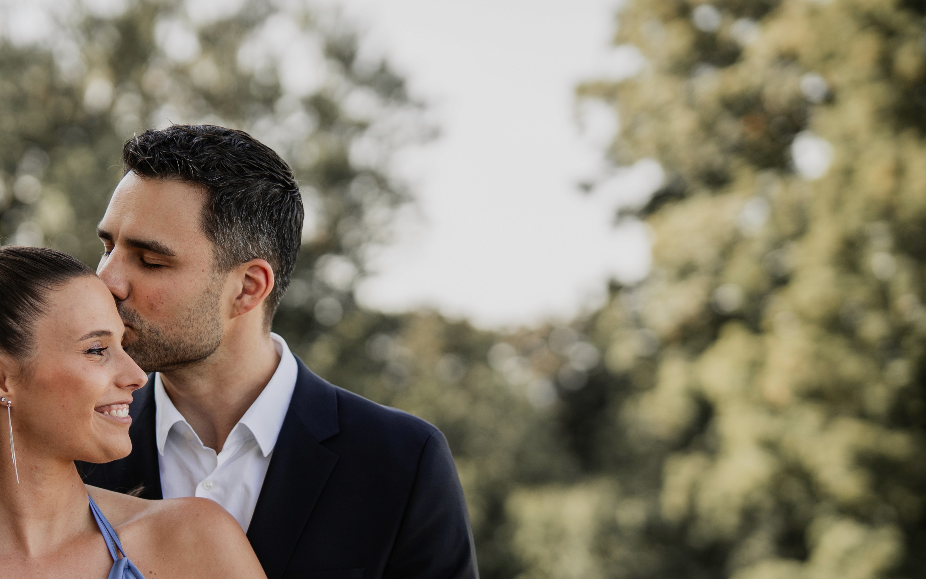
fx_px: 2322
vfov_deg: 14.2
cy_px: 412
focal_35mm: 92
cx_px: 255
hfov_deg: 22.4
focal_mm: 50
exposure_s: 1/1000
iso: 100
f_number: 1.8
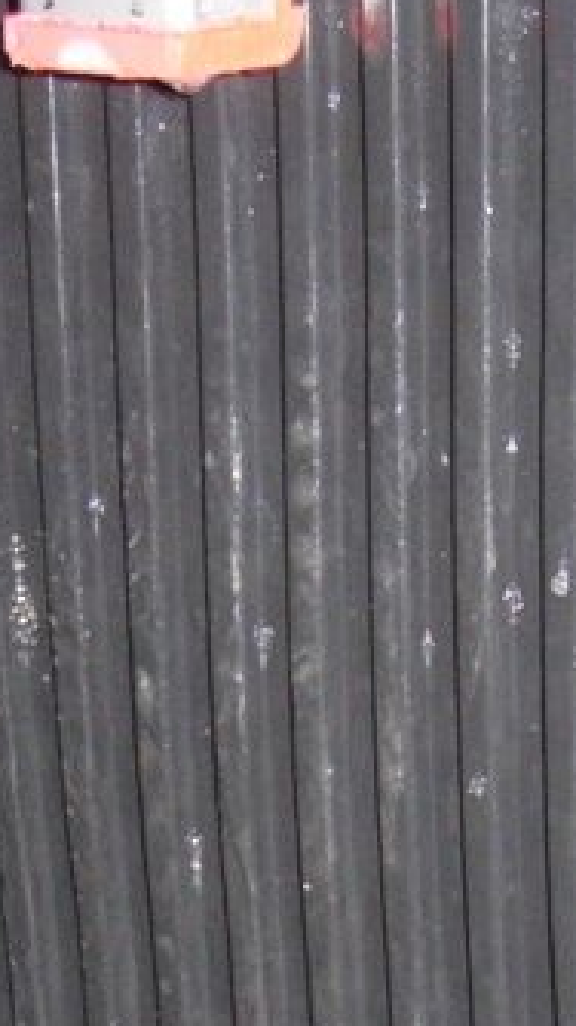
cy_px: 1455
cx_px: 377
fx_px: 3264
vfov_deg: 16.5
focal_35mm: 120
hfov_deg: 10.1
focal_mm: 7.5
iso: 200
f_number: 2.7
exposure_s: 1/128
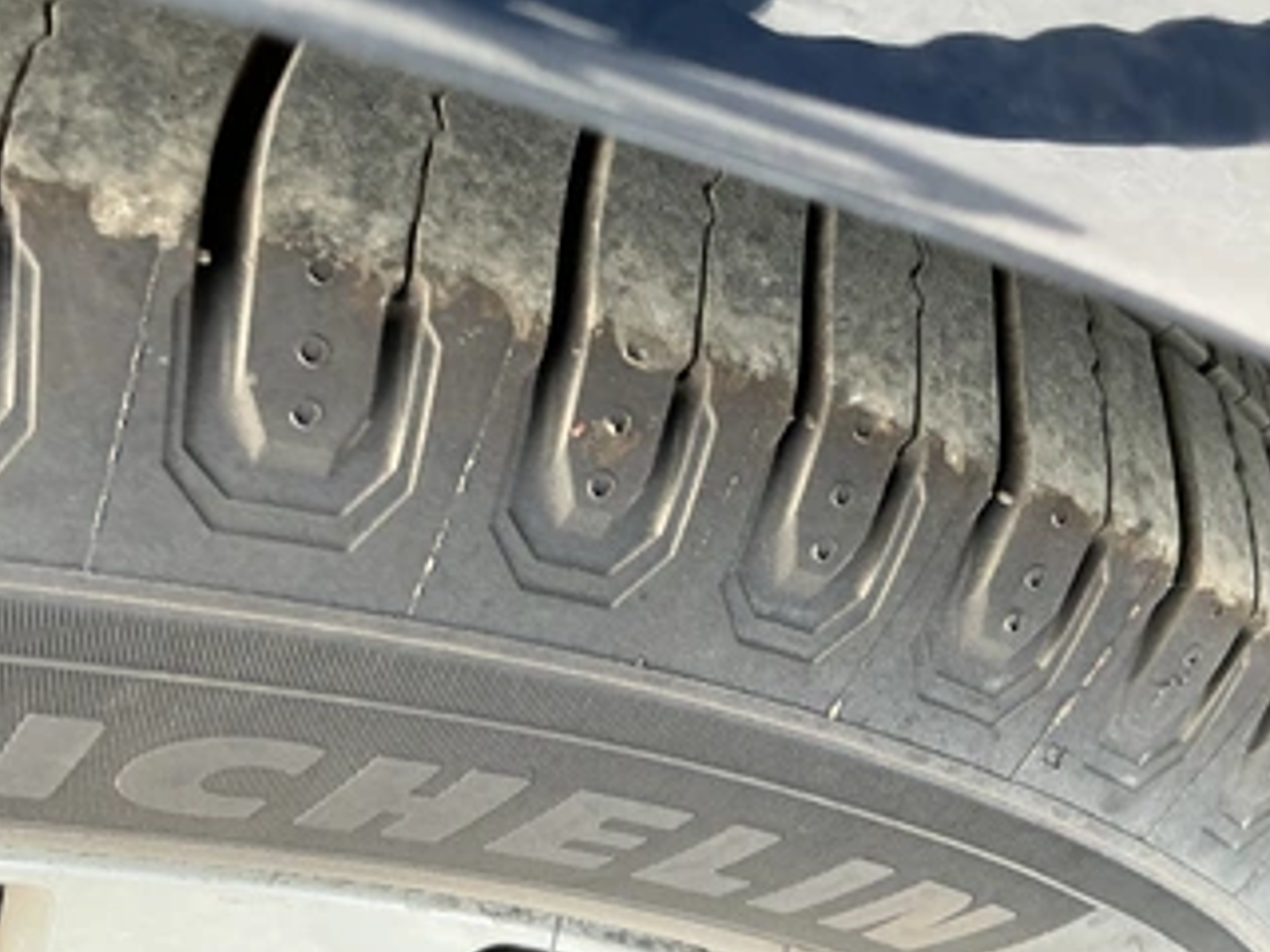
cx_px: 615
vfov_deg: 40.7
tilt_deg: -43.5
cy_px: 428
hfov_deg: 52.6
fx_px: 1284
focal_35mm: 35
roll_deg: -36.1
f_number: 1.8
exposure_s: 1/122
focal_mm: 3
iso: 50
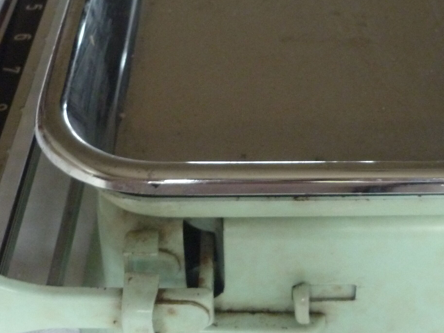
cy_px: 108
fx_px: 847
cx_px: 261
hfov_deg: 29.3
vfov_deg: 22.2
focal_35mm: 66
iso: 400
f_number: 2.8
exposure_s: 1/15
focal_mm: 5.5
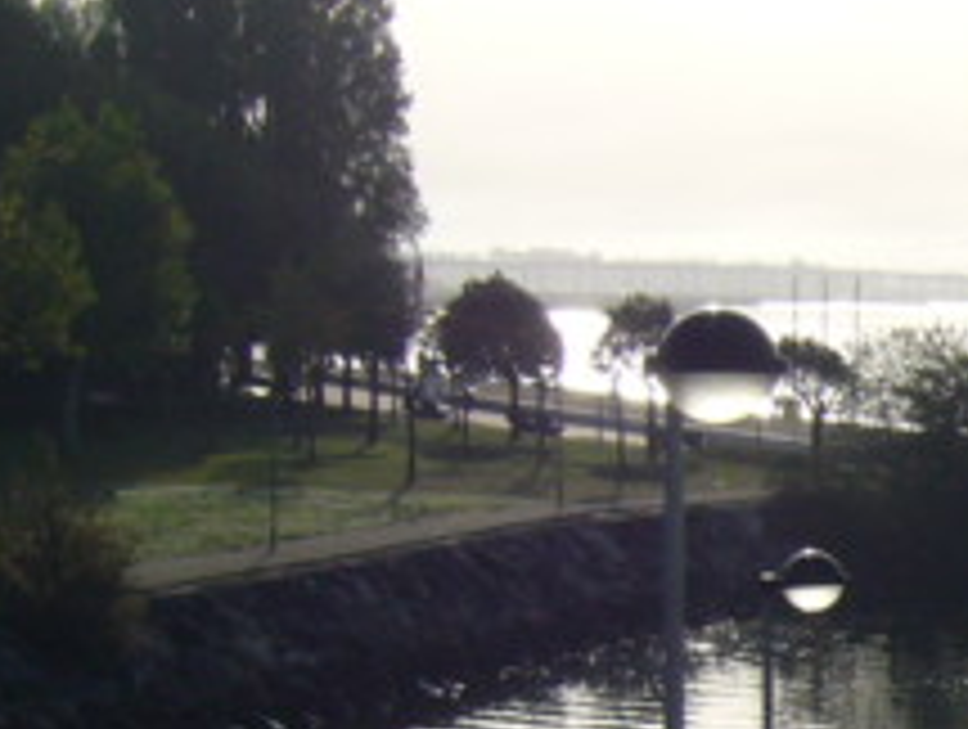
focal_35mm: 130
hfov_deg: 14.1
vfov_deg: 11.3
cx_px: 1468
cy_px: 724
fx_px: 3641
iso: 100
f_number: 5.6
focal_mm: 5.8
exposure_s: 1/800
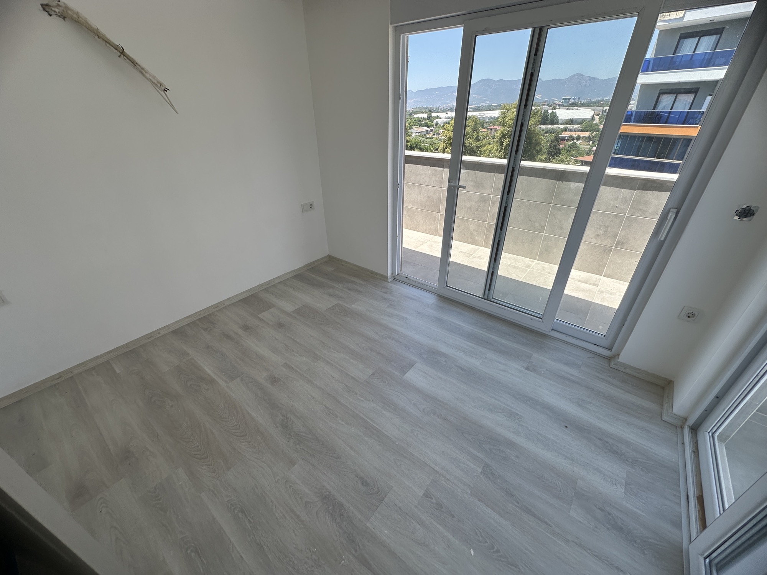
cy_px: 288
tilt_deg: -27.7
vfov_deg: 85.7
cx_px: 384
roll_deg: +1.0
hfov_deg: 102.1
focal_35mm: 14
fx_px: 310
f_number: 2.2
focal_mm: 2.22
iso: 40
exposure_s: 1/513
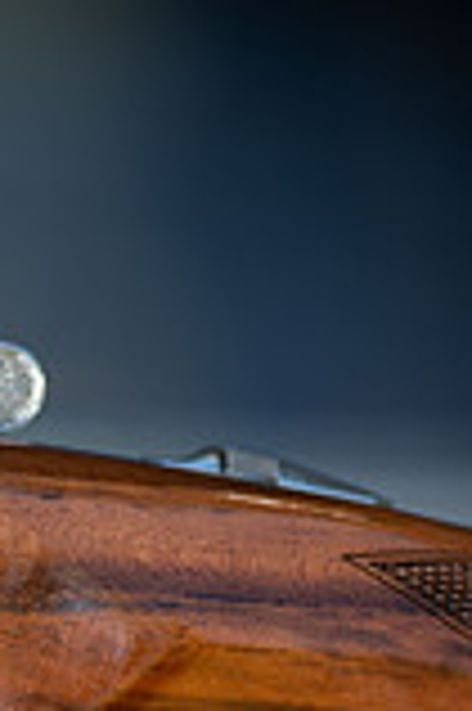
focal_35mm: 679
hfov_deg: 2.0
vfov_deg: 3.0
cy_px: 760
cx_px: -324
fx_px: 13382
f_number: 2.8
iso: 50
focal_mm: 185
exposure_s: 1/250
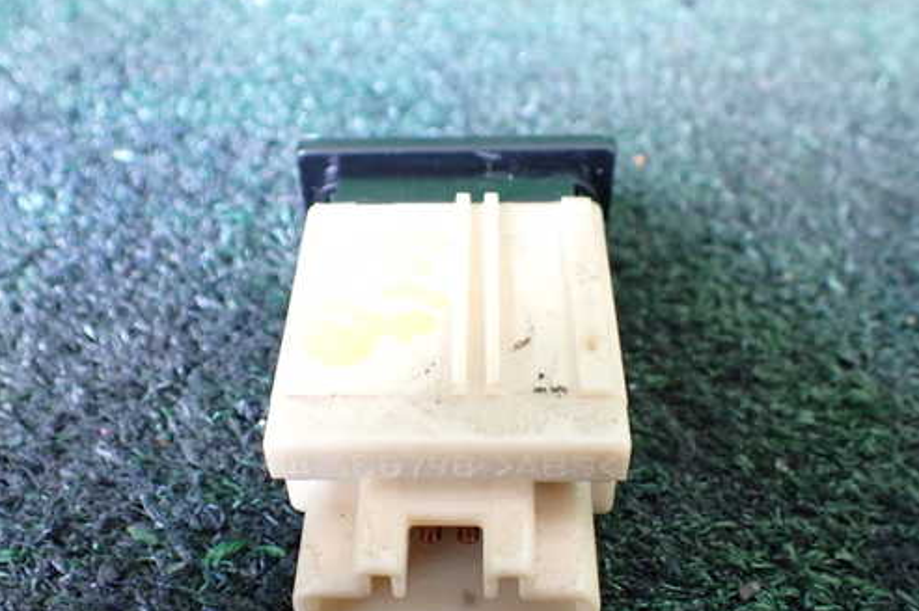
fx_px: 969
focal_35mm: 38
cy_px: 352
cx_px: 434
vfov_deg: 34.9
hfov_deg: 50.7
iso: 800
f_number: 2.3
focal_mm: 5.4
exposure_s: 1/30
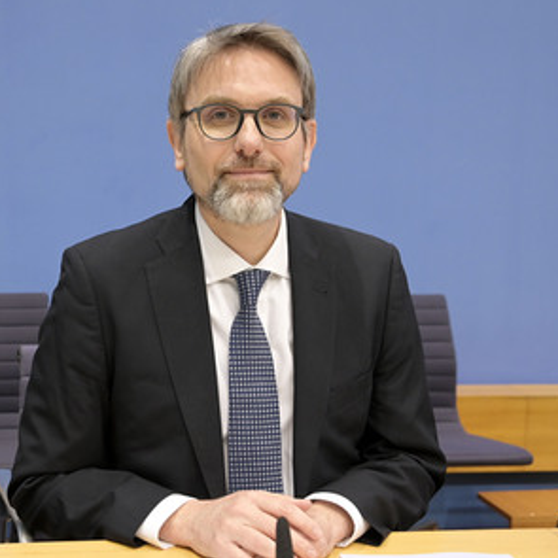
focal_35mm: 52
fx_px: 948
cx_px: 209
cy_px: 276
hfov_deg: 32.6
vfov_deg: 32.8
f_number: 5
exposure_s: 1/400
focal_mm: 40
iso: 3200
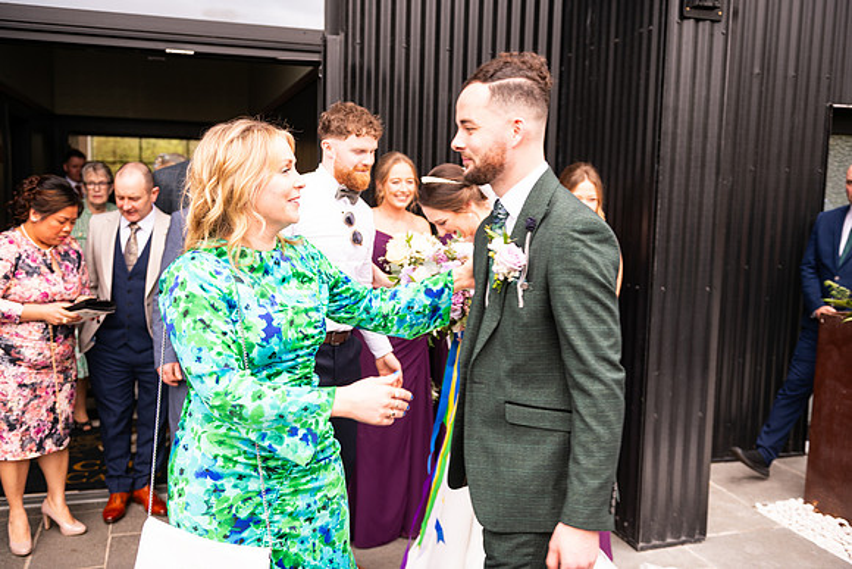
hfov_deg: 54.4
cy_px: 284
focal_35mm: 35
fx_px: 828
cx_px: 426
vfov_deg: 37.9
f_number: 3.5
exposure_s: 1/200
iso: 160
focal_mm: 35
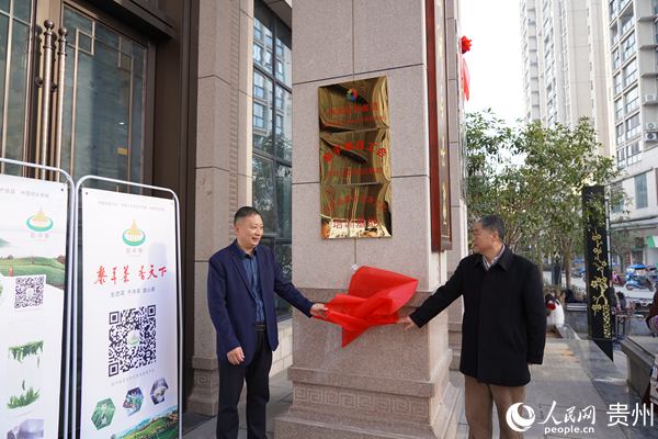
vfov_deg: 53.1
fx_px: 439
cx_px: 329
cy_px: 220
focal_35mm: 24
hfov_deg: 73.7
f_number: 4
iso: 250
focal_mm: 24
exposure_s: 1/160
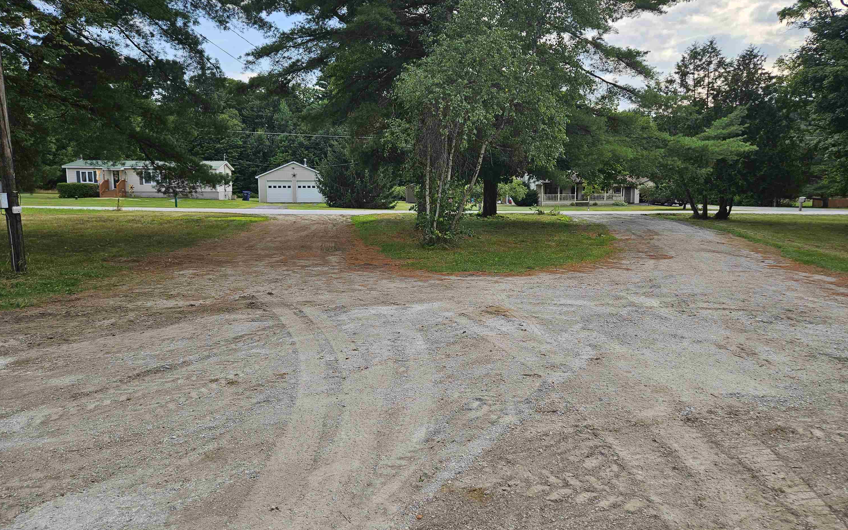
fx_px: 578
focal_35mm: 25
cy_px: 257
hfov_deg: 72.5
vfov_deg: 49.3
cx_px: 414
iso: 25
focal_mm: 5.4
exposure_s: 1/1081
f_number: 1.8
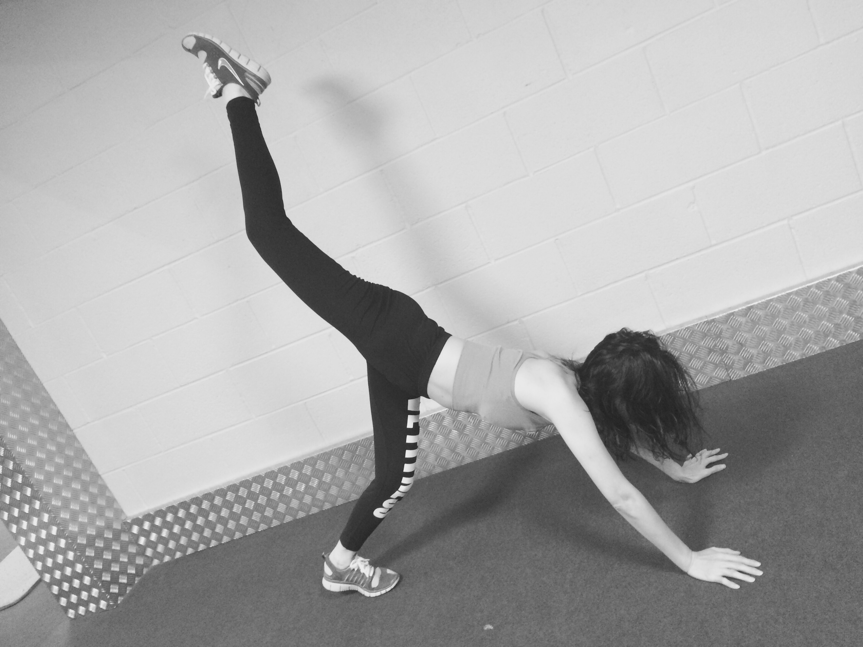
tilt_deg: -15.1
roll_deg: +26.4
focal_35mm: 29
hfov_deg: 61.7
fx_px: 723
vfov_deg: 48.2
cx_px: 432
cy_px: 324
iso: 250
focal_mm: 4.15
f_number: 2.2
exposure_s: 1/33
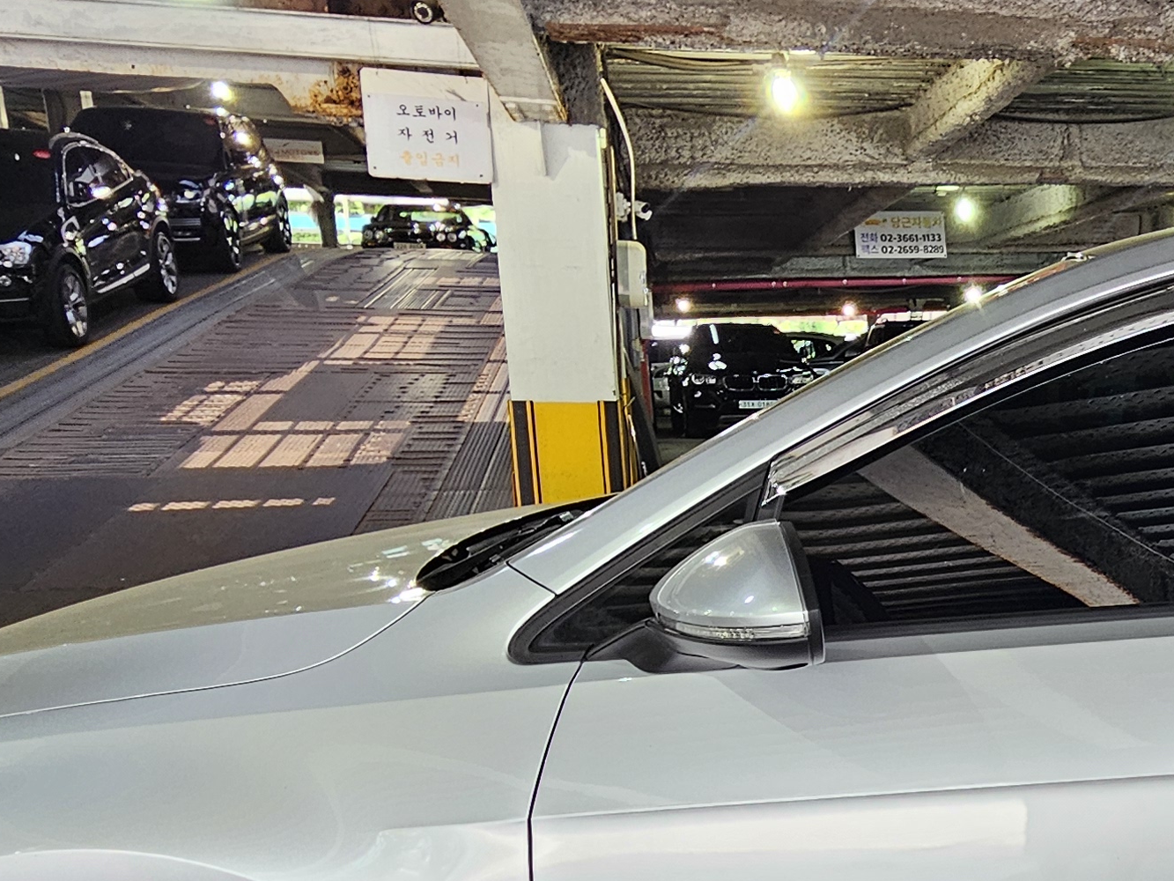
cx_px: 1200
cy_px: 684
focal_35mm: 39
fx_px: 1323
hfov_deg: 41.1
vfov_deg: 35.8
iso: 64
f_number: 2.2
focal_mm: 2.2
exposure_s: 1/60
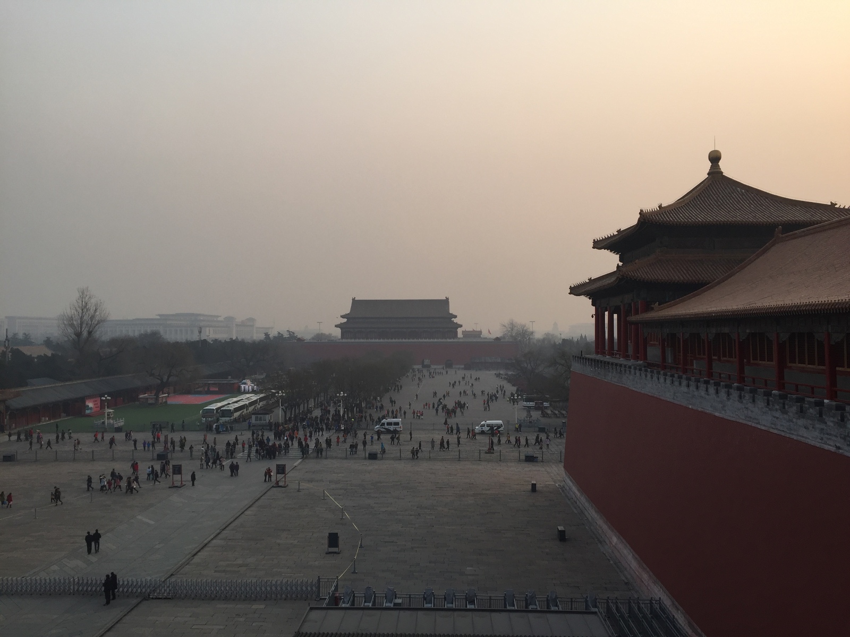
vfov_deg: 48.2
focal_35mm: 29
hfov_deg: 61.7
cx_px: 425
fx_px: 712
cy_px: 318
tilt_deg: +1.3
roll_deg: +0.7
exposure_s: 1/599
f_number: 2.2
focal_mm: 4.15
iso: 32
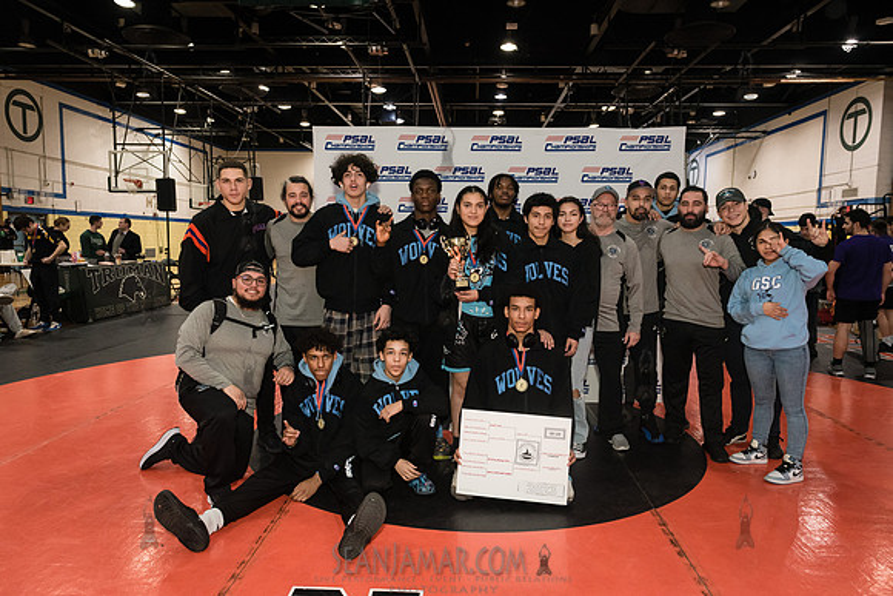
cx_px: 446
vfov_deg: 53.2
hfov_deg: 73.7
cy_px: 298
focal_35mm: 24
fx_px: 595
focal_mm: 24
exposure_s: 1/160
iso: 4000
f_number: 5
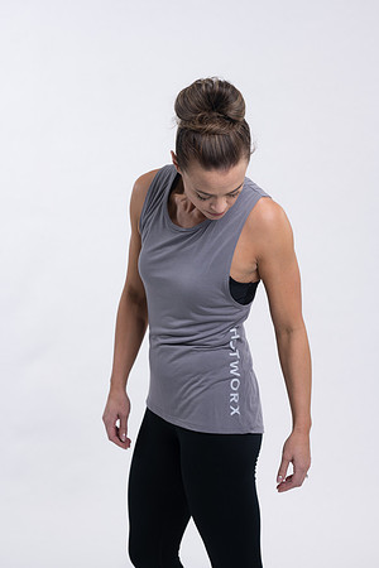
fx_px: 1342
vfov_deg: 23.9
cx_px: 190
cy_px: 284
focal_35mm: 85
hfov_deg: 16.1
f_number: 4
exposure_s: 1/125
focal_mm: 85
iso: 200
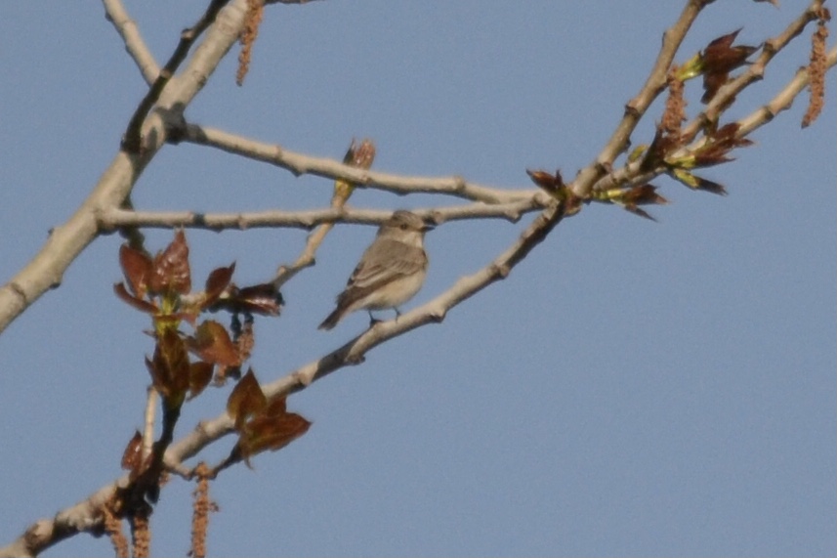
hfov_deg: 4.6
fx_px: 10460
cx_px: 418
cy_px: 279
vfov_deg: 3.1
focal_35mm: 450
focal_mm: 300
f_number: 5.6
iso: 400
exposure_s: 1/4000
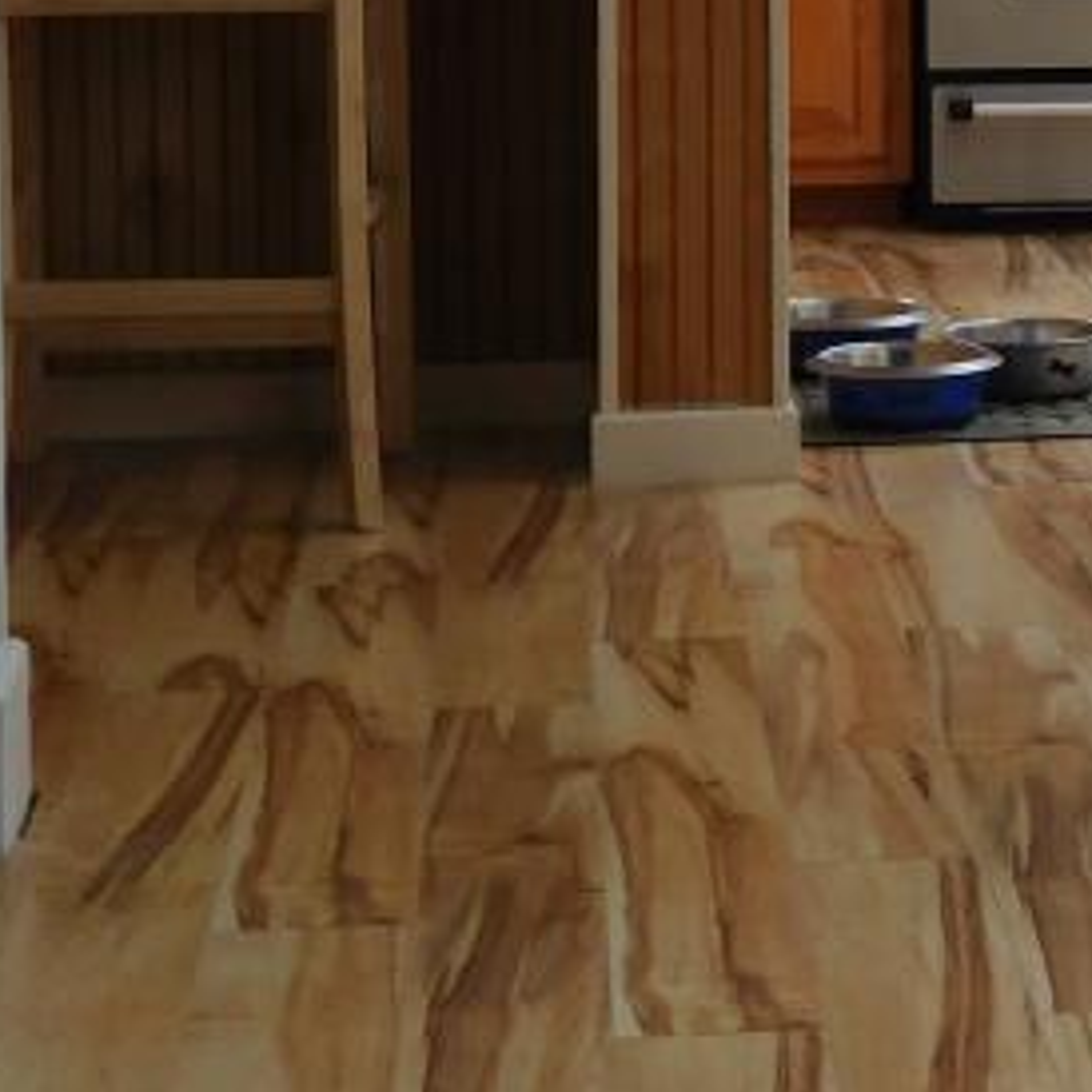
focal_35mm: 132
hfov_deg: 12.8
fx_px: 4711
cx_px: 1375
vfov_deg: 13.1
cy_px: 48
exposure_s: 1/50
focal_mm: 7.1
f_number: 3.6
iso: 125
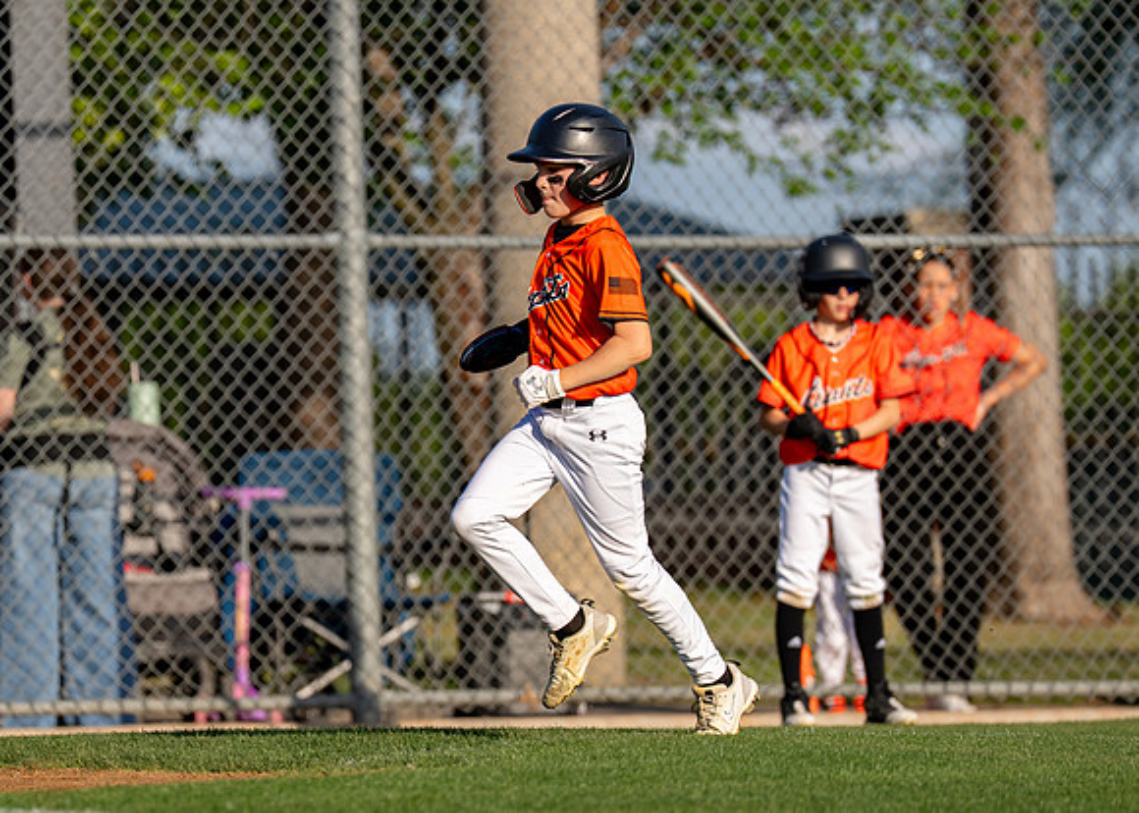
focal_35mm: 383
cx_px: 441
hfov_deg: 5.3
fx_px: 12400
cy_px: 467
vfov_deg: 3.8
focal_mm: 200
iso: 160
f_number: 2.8
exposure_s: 1/3200
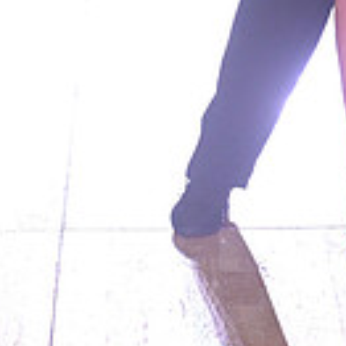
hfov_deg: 5.6
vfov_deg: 5.6
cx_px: 448
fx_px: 3494
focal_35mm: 309
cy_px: -251
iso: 3200
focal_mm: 82
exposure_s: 1/400
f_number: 6.3
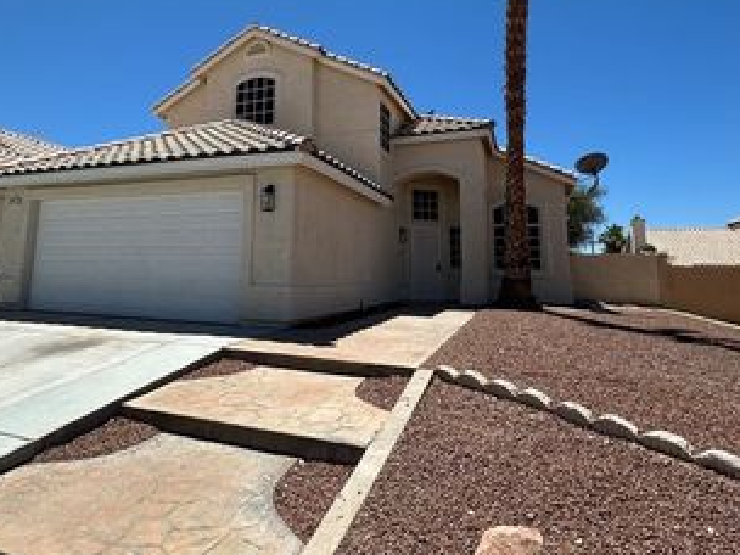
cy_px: 191
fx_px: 492
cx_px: 321
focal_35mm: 23
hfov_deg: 73.6
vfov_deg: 57.7
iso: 50
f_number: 2.2
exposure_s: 1/2564
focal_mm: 2.22
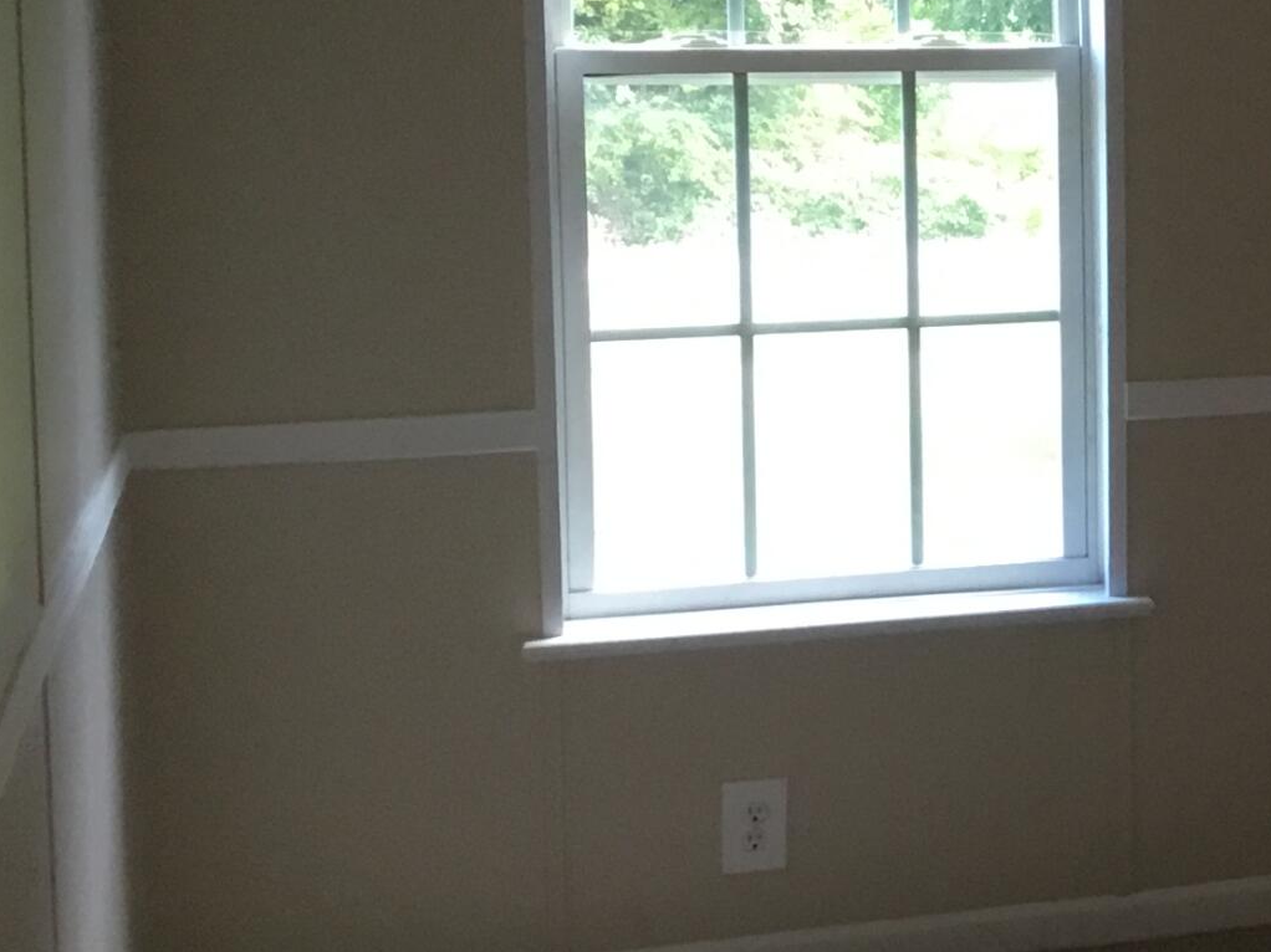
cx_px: 1760
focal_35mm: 91
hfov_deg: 19.5
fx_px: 3340
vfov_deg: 16.1
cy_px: 185
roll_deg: +1.0
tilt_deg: -5.9
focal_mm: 3.3
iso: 50
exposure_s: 1/30
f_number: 2.4
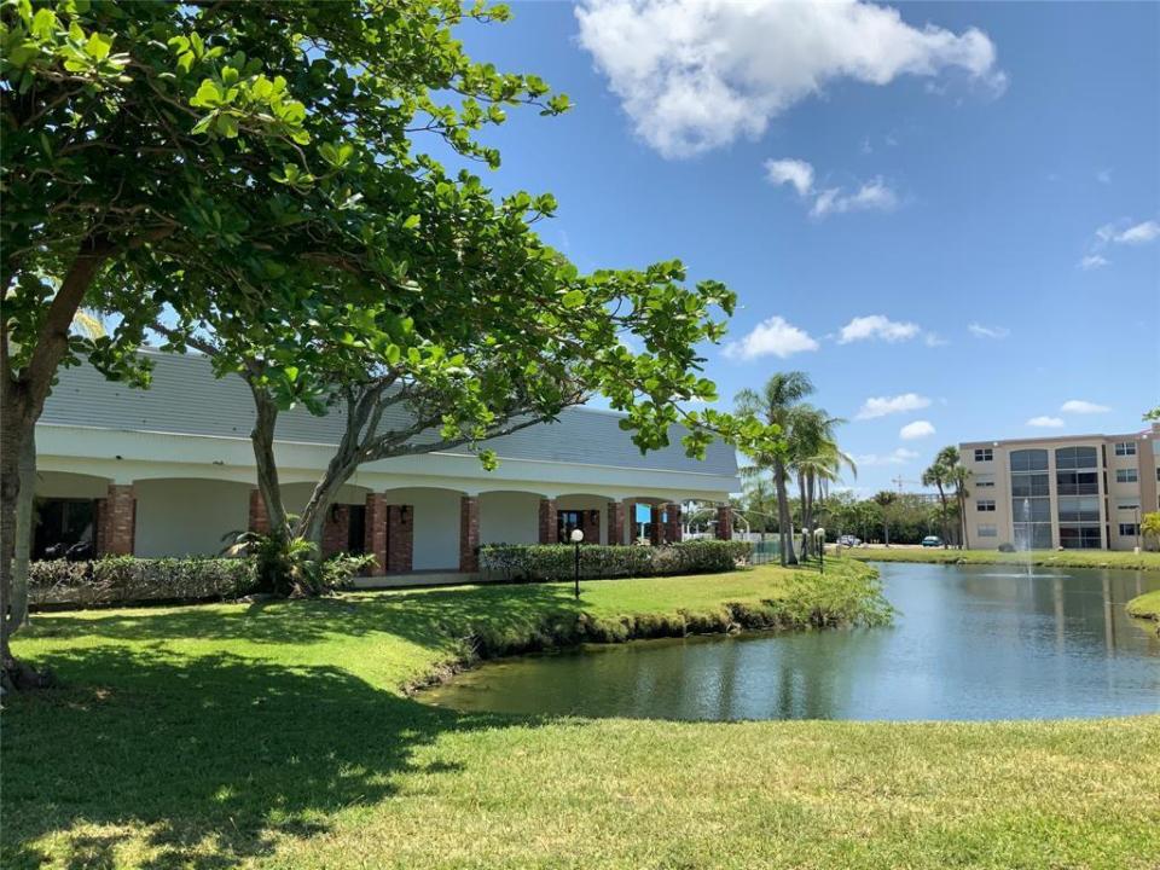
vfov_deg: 48.2
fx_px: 972
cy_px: 435
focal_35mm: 29
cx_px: 580
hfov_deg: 61.7
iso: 16
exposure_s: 1/1675
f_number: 1.8
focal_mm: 3
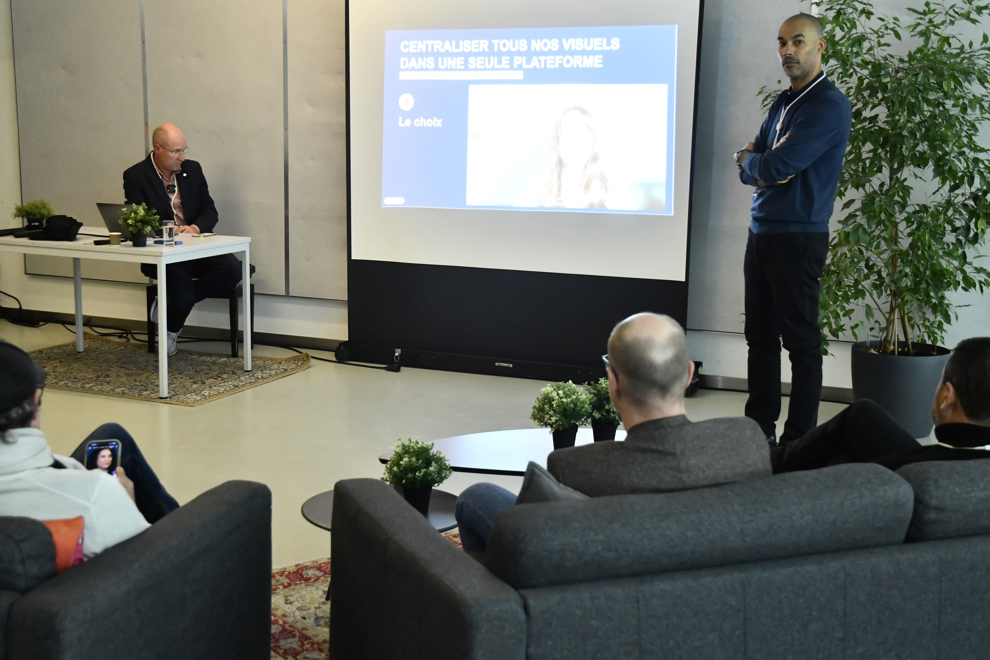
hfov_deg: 46.4
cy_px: 330
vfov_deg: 31.9
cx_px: 495
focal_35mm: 42
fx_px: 1155
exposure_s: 1/50
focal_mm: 28
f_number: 4
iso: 2500
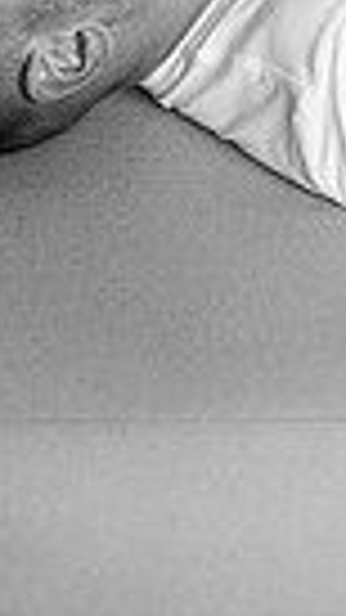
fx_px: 2807
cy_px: -301
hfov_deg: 7.0
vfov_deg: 12.0
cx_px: 88
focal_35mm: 172
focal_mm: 50
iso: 1250
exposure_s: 1/160
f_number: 2.8
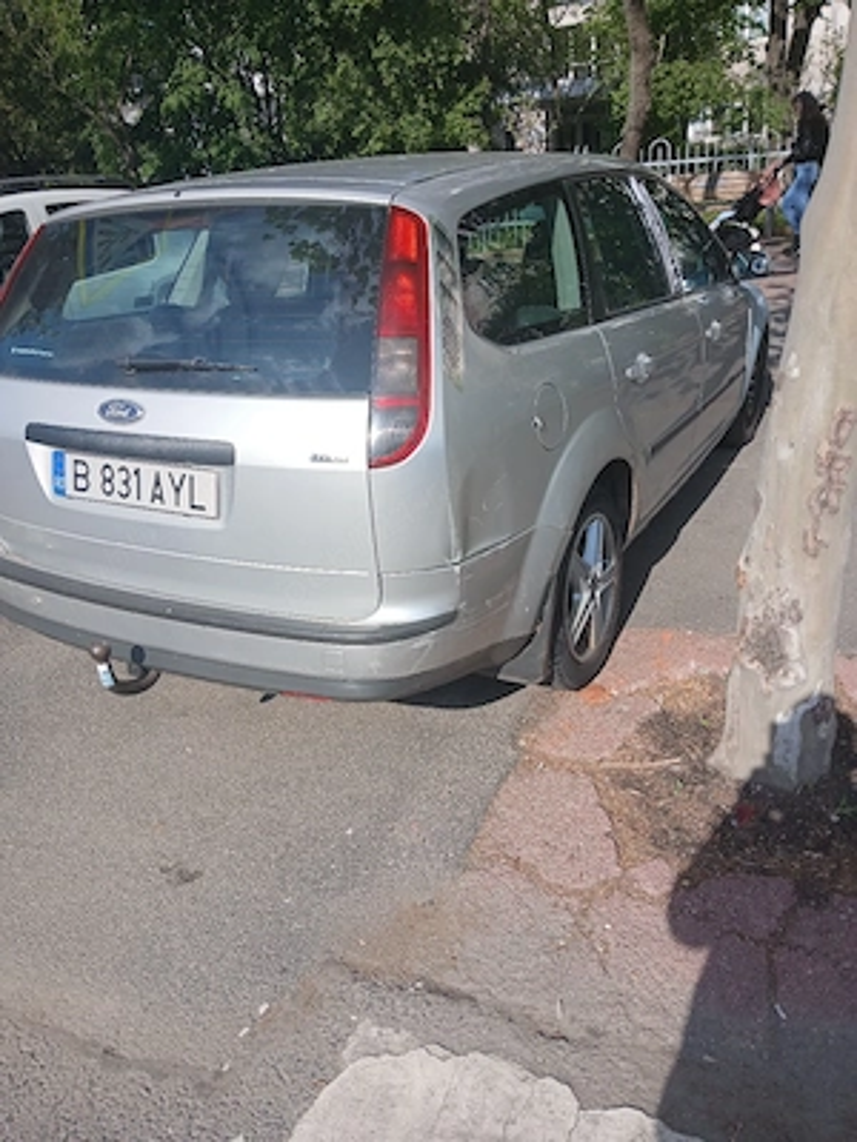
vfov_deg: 67.3
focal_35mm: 26
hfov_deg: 53.1
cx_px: 428
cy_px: 571
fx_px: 858
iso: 20
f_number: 1.8
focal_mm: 3.98
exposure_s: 1/526
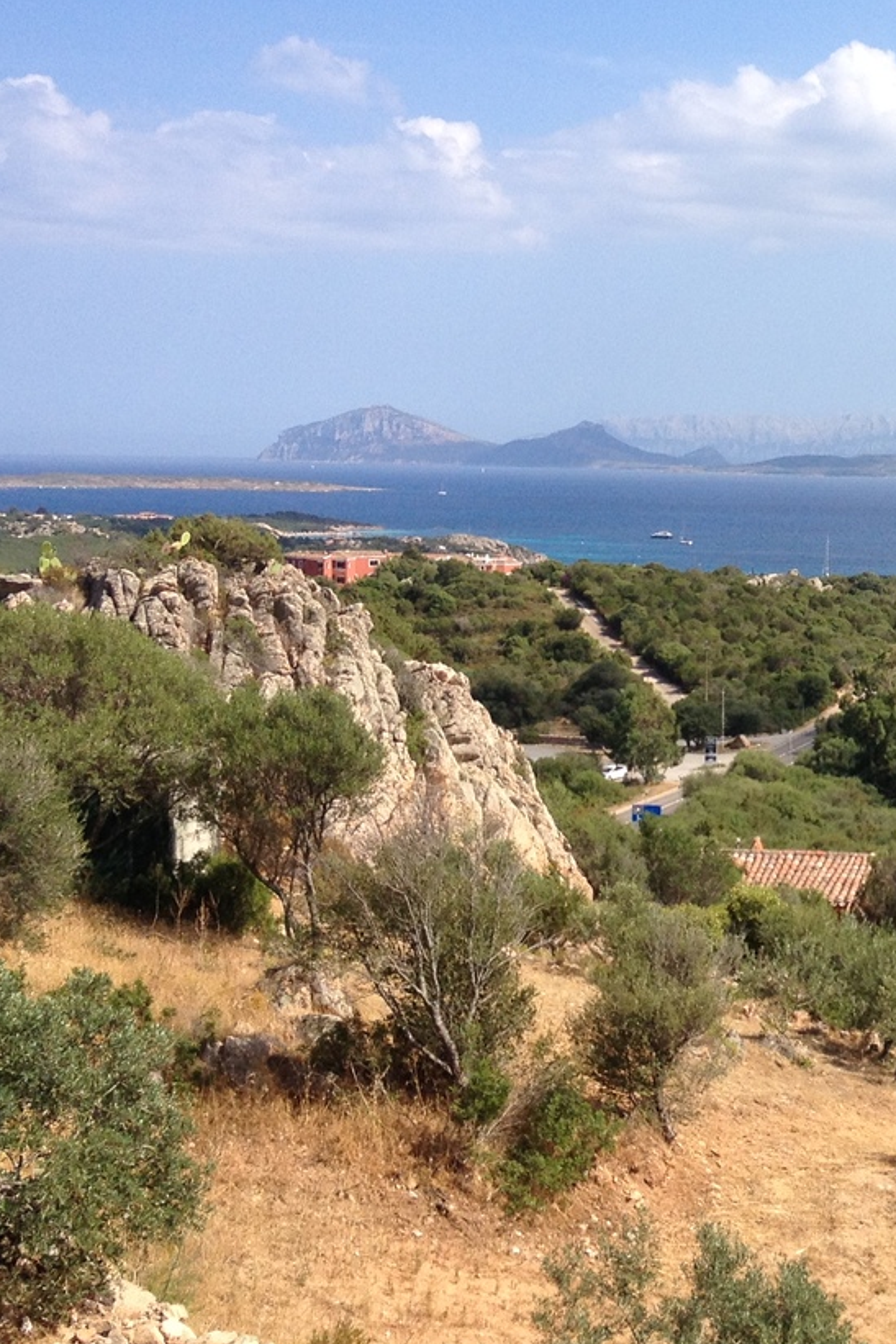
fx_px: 2649
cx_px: 1099
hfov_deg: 18.1
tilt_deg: -3.5
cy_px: 484
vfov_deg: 28.3
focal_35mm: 71
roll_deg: -0.7
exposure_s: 1/1672
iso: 50
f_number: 2.4
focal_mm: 4.28
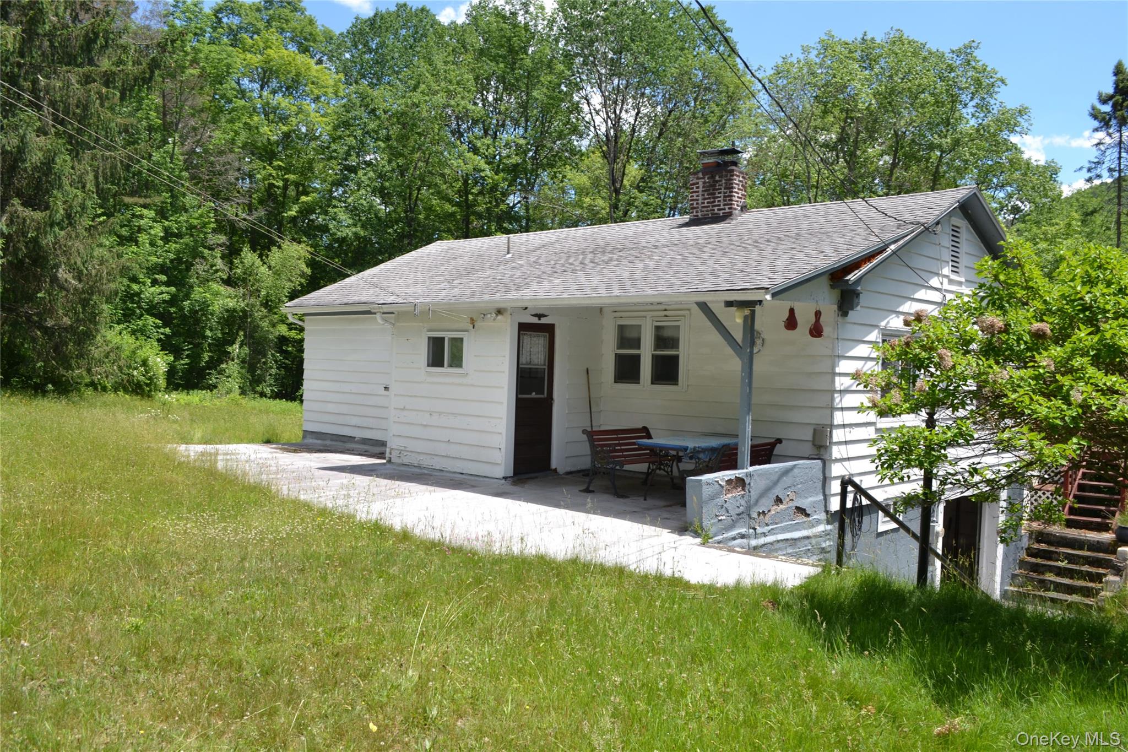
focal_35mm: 30
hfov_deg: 61.9
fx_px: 940
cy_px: 376
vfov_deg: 43.6
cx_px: 564
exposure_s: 1/125
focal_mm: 20
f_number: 7.1
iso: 100
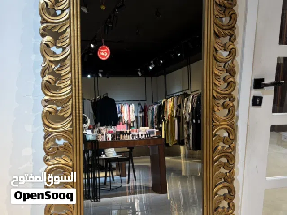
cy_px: 108
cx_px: 144
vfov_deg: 53.1
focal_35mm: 26
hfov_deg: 67.3
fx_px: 216
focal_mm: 5.96
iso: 50
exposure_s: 1/100
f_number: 1.6
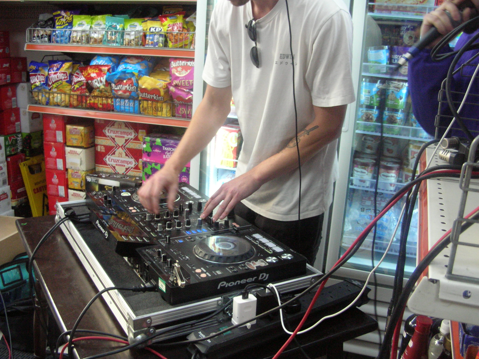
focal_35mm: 36
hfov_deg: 51.4
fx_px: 498
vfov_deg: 39.6
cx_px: 240
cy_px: 180
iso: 200
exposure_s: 1/47.8
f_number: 2.7
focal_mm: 6
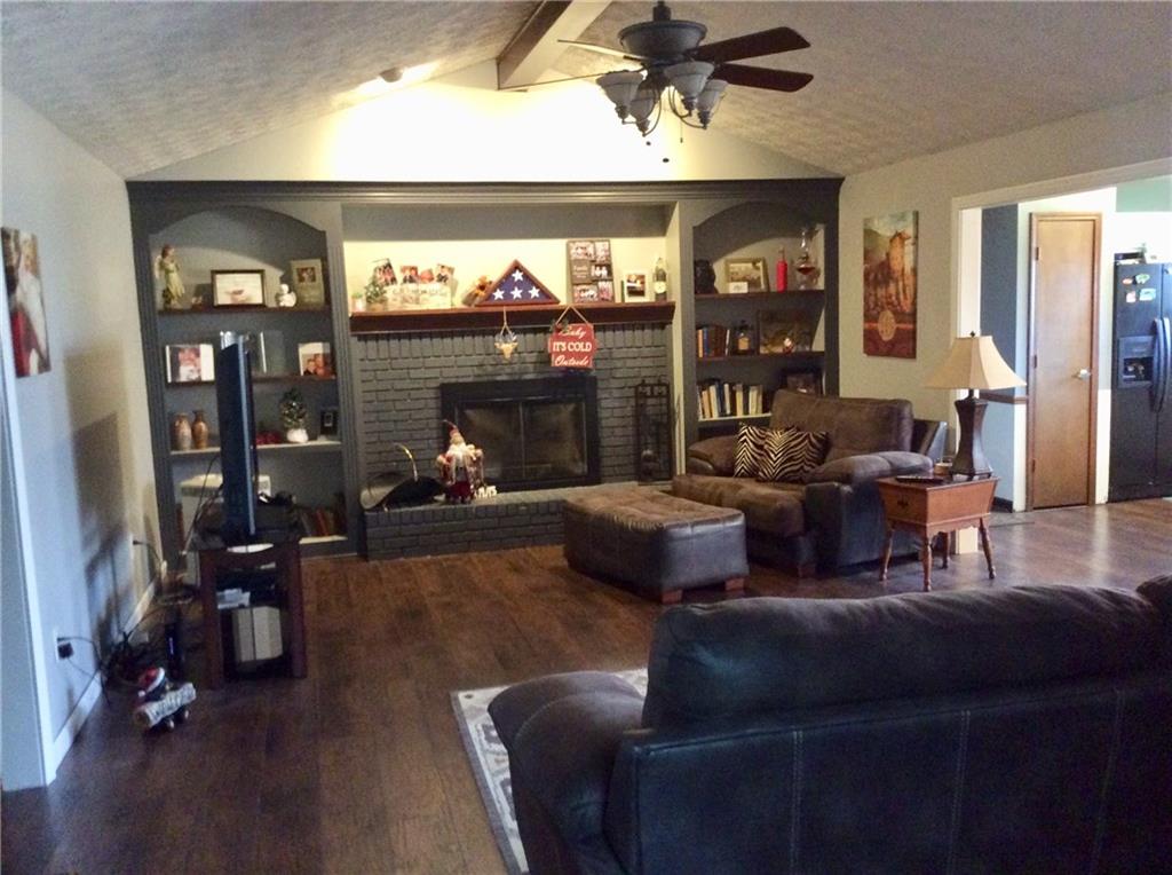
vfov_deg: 44.0
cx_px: 586
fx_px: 1081
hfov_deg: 56.9
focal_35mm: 32
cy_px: 438
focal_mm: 3.3
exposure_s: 1/15
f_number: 2.4
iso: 320
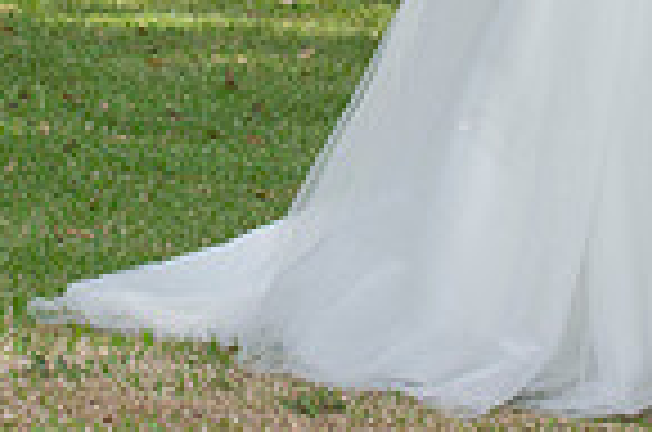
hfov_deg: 6.0
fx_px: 6217
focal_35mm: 344
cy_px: -297
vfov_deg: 4.0
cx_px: 256
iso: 320
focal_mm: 86
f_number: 6.3
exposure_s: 1/125
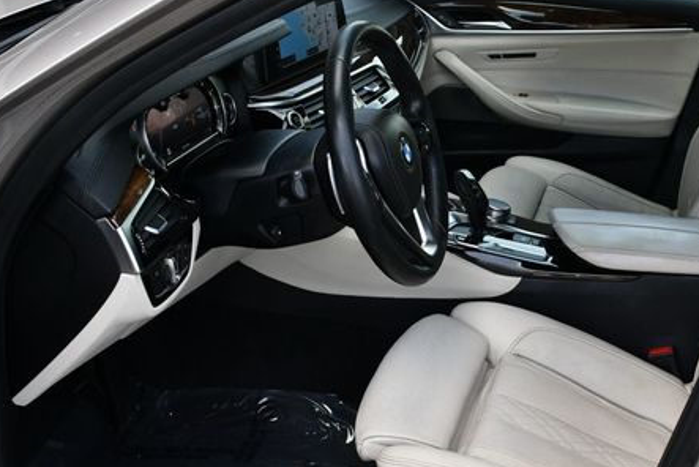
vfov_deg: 26.0
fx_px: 1010
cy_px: 292
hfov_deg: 38.0
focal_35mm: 52
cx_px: 432
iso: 220
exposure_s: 1/250
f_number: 5.6
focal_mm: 18
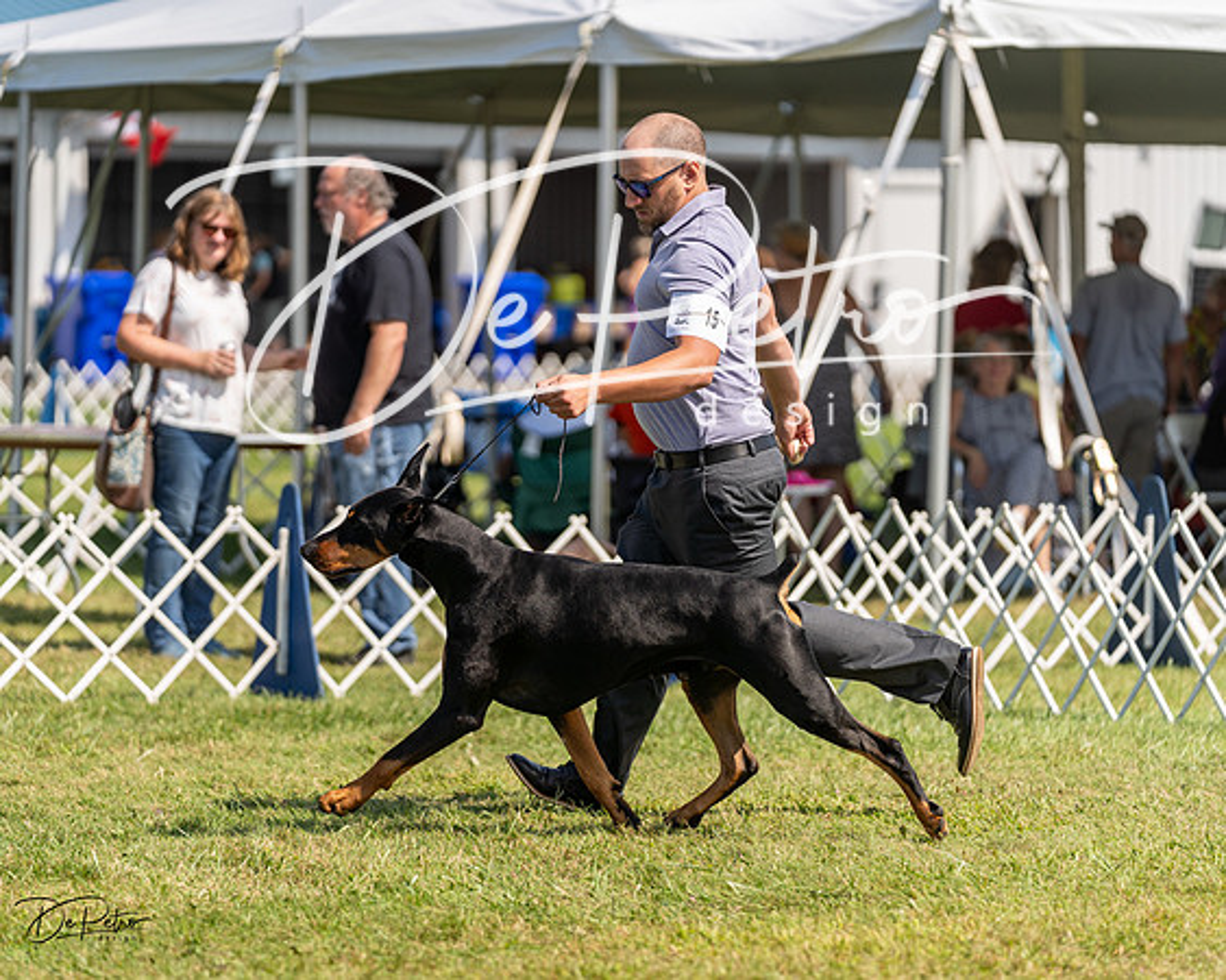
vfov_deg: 9.6
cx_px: 613
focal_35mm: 161
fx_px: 5841
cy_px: 490
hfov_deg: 12.0
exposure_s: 1/3200
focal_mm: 143
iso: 200
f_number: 2.8
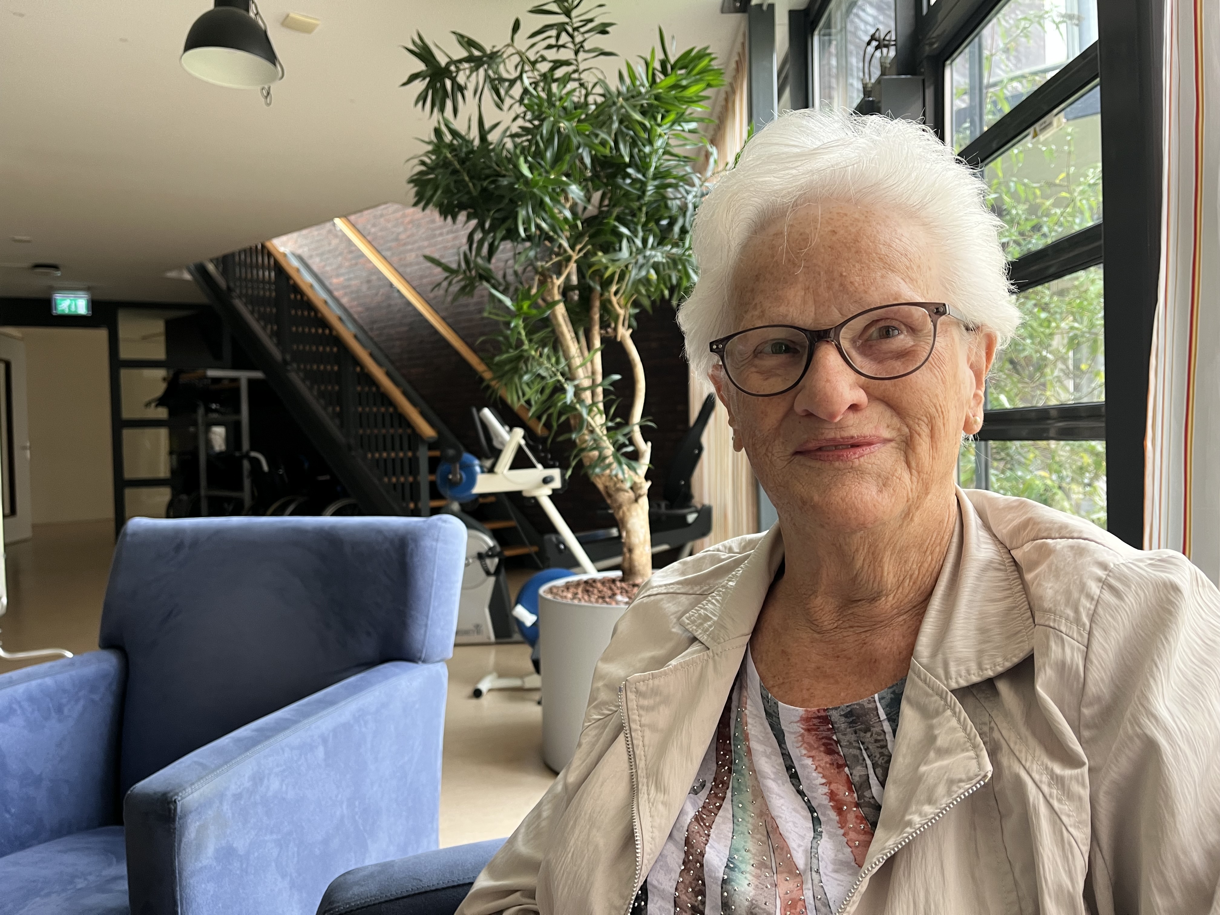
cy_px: 458
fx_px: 916
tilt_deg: -0.4
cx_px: 610
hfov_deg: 67.3
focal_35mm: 26
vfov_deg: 53.1
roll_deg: +2.3
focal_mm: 5.1
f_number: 1.6
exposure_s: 1/69
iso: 125
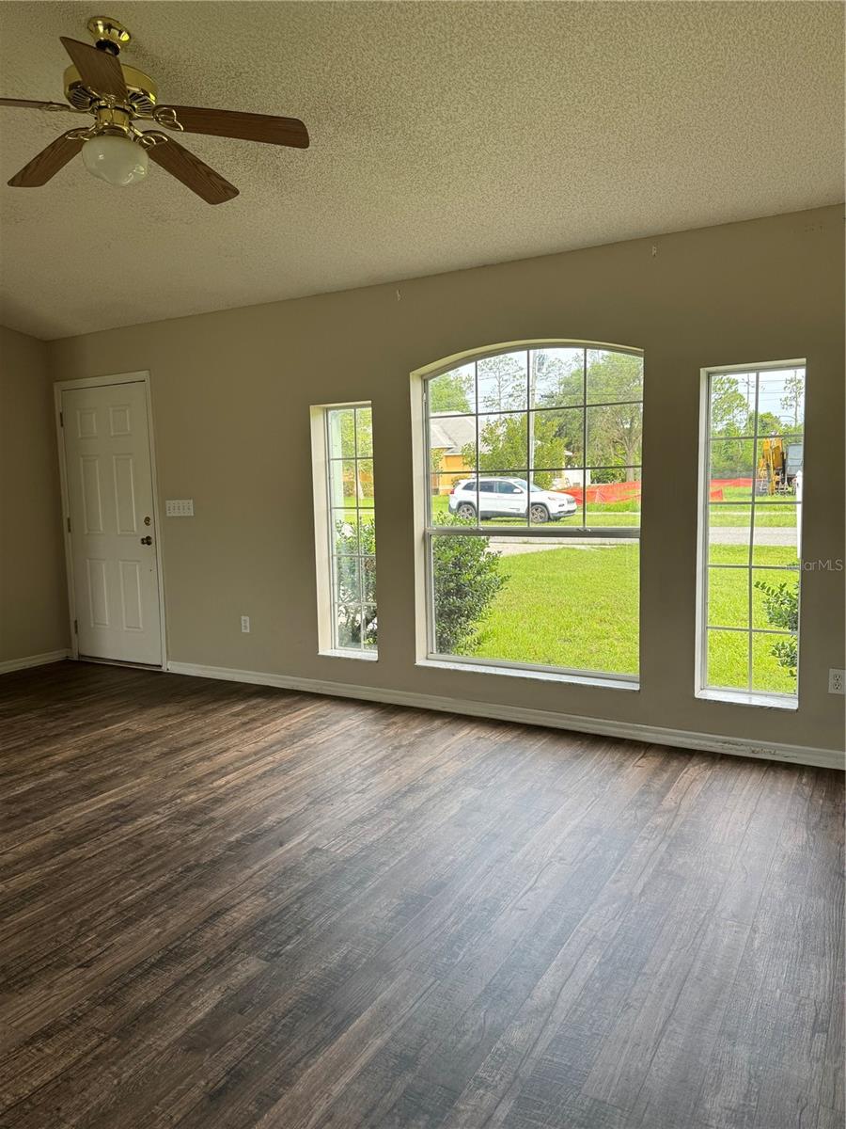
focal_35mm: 24
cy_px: 564
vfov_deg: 71.6
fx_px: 782
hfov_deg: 56.8
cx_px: 423
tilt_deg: -6.2
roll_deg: +1.8
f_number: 1.78
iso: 80
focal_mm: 6.76
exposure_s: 1/323
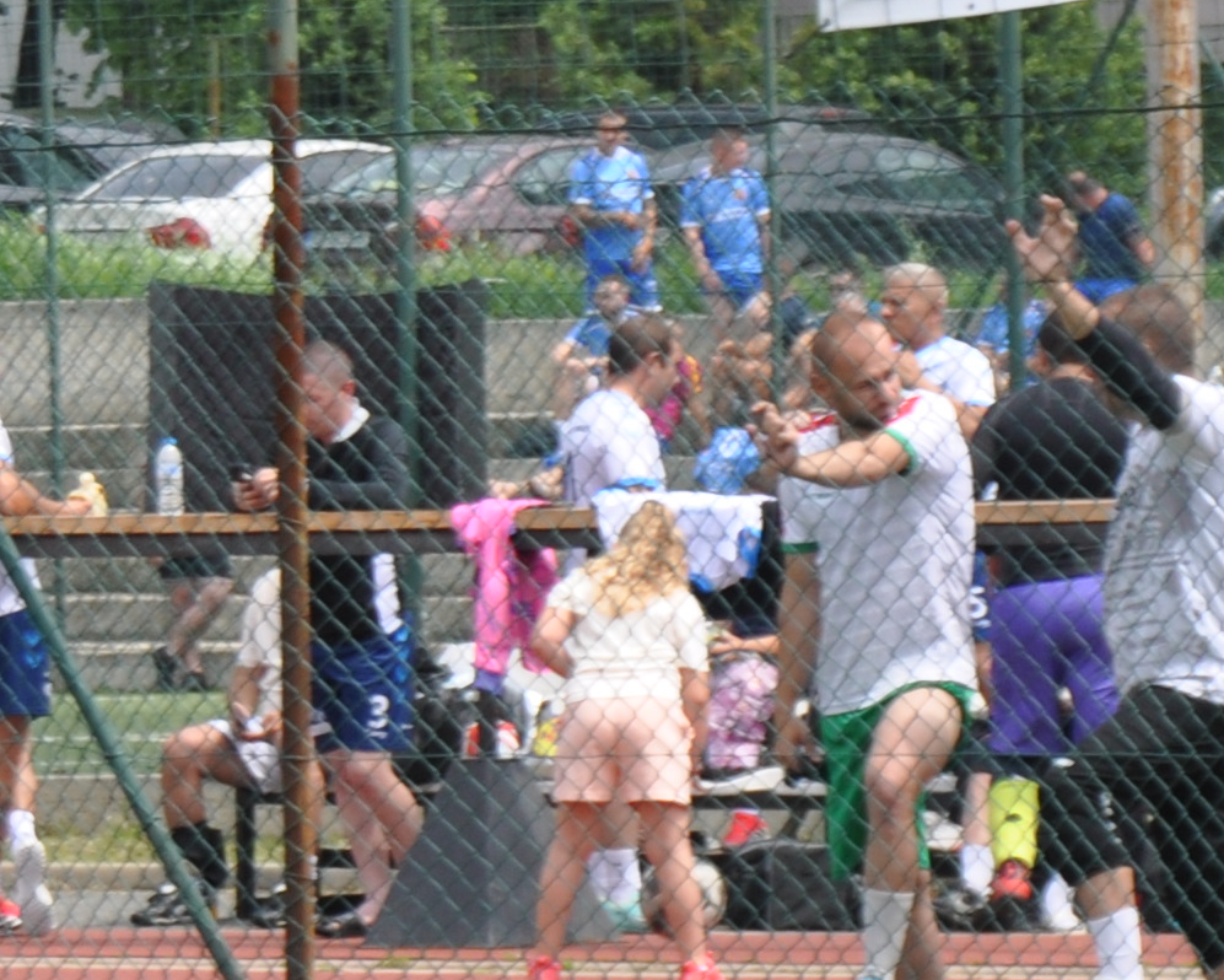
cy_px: 582
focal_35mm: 399
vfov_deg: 3.9
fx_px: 14457
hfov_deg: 4.8
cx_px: 1071
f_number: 5.6
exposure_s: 1/500
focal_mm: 66
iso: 220
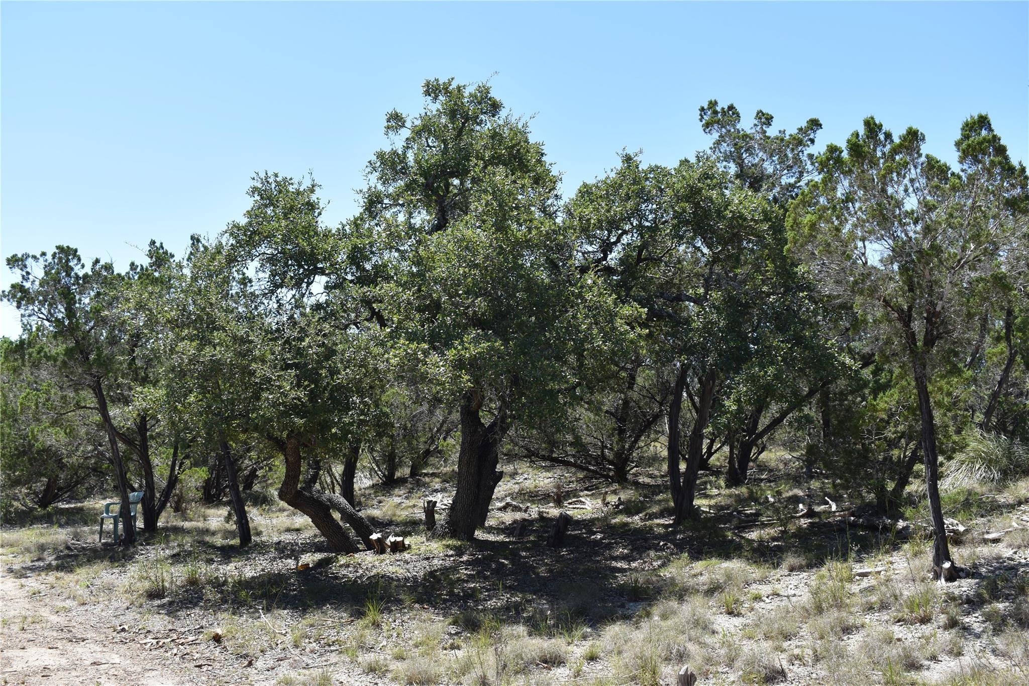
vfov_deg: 33.0
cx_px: 514
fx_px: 1157
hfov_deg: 47.9
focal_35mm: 40
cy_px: 343
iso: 100
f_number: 7.1
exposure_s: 1/200
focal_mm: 27
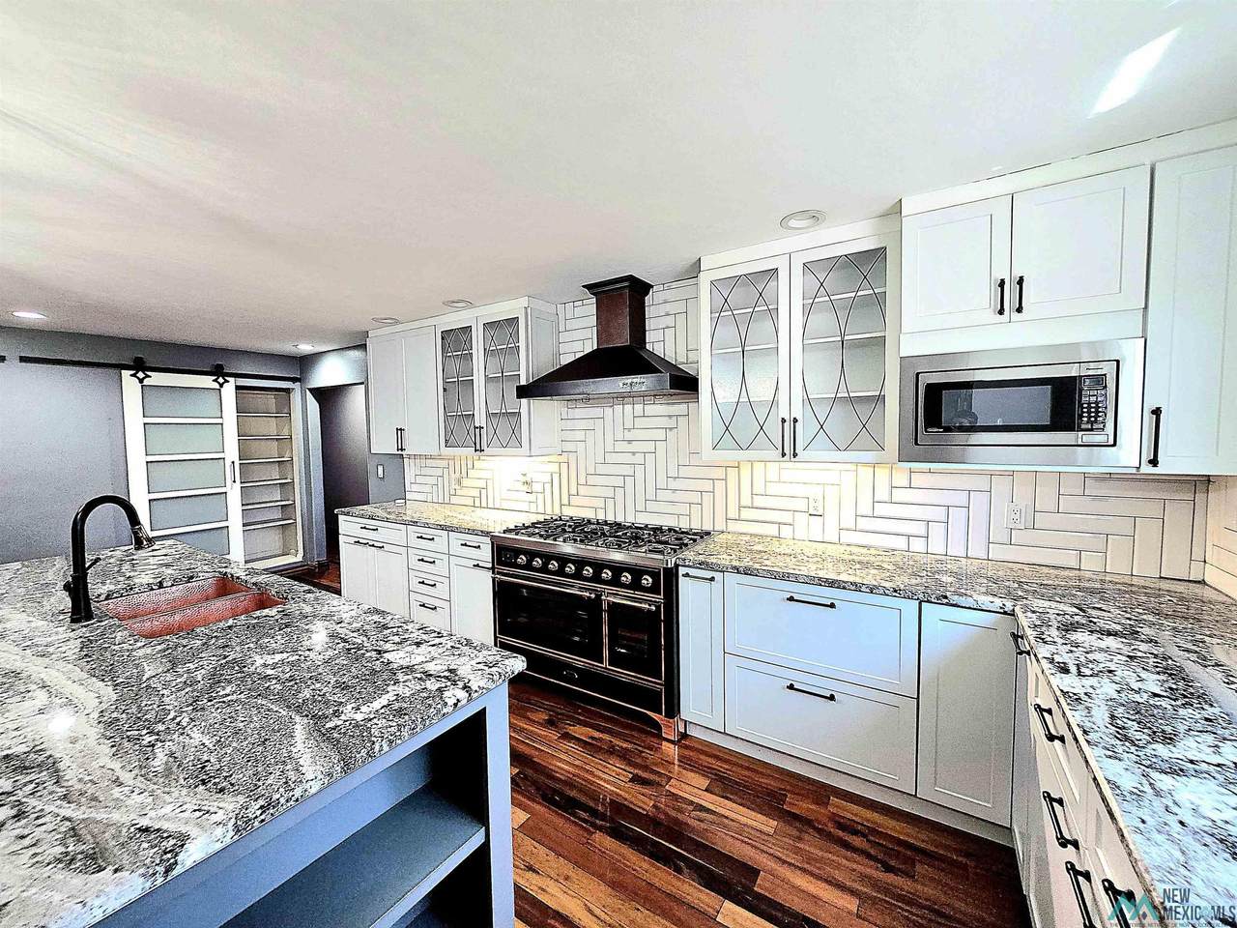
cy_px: 464
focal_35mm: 13
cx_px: 618
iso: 125
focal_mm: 1.7
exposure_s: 1/60.2
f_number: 2.2
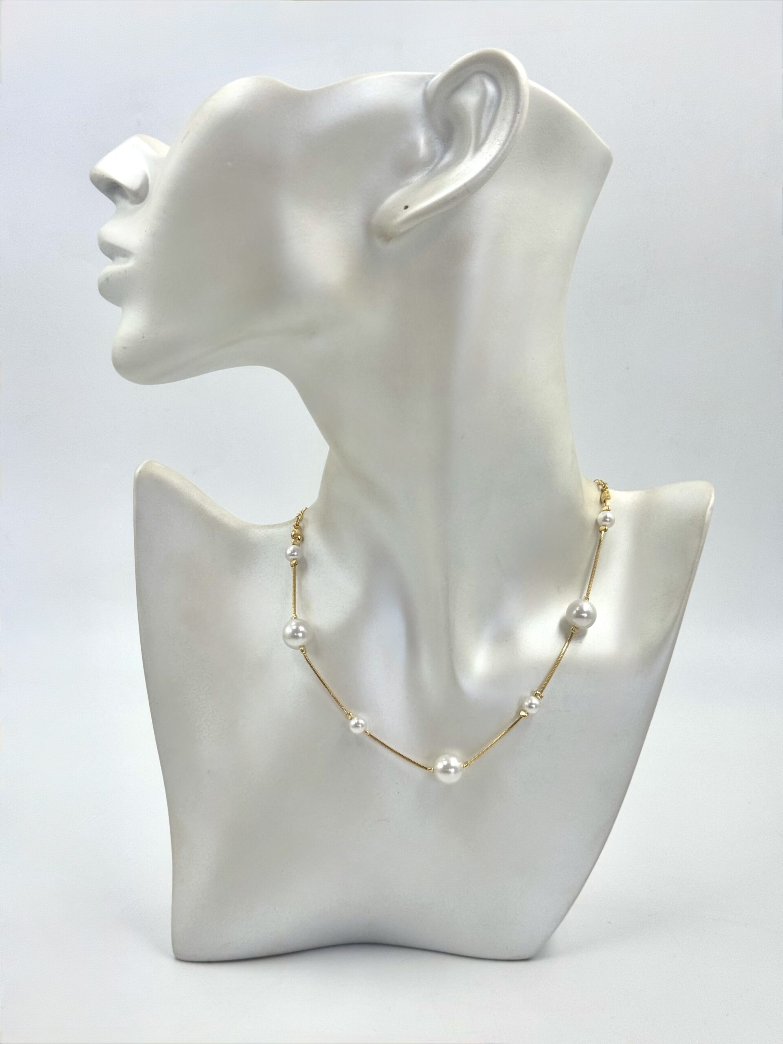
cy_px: 522
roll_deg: +3.4
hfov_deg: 30.3
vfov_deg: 39.7
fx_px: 1448
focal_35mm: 48
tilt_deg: -12.4
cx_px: 392
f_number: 1.78
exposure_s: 1/1059
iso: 64
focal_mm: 6.76
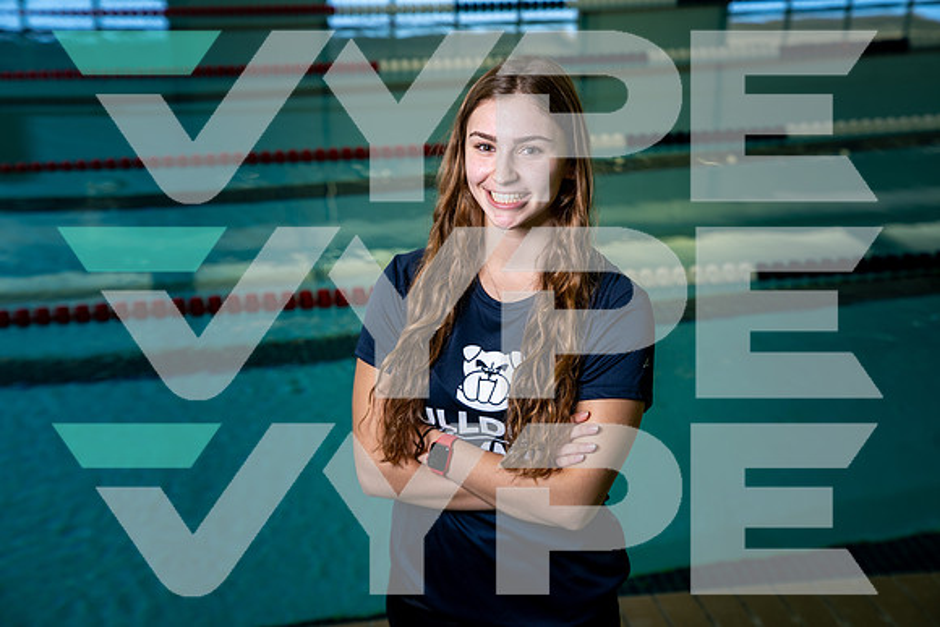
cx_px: 470
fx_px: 1645
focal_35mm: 63
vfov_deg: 21.6
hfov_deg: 31.9
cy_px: 314
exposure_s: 1/250
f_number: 4.5
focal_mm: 63
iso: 200
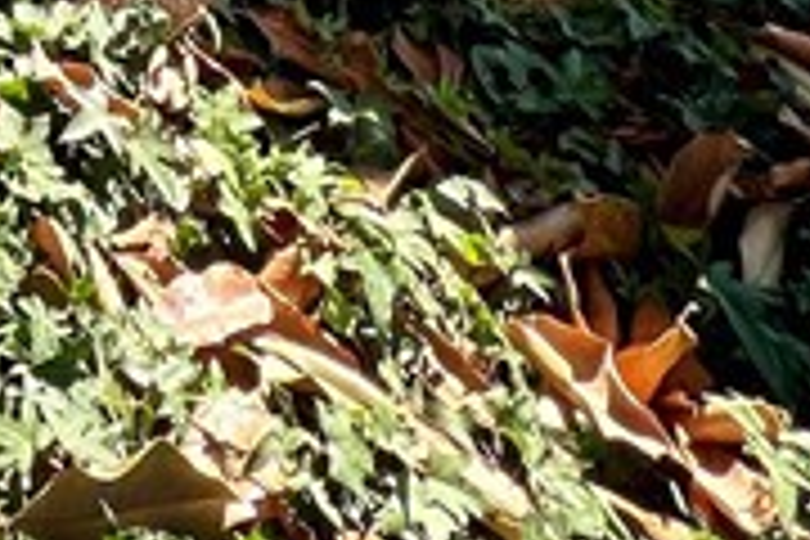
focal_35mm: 77
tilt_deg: +4.7
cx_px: -558
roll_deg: +0.6
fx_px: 1732
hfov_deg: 20.4
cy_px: -1179
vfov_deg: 10.5
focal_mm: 1.57
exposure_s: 1/399
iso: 32
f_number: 1.8
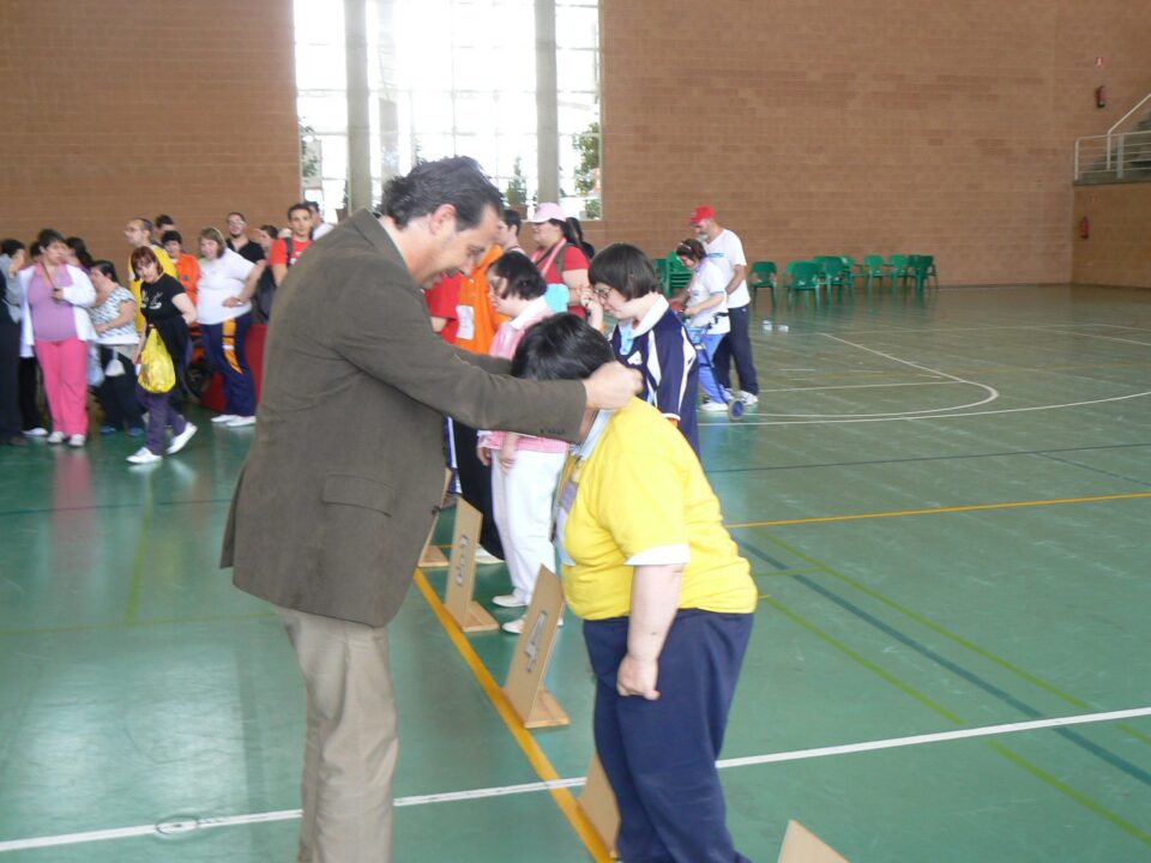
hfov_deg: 44.8
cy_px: 432
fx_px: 1397
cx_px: 576
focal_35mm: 42
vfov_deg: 34.3
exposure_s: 1/30
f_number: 4
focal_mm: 7
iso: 100
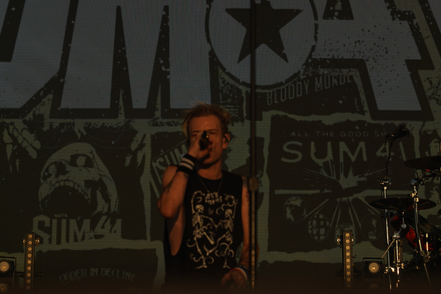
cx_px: 211
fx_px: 1384
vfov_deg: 12.1
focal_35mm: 113
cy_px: 143
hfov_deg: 18.1
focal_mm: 105
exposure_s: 1/800
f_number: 8
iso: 100
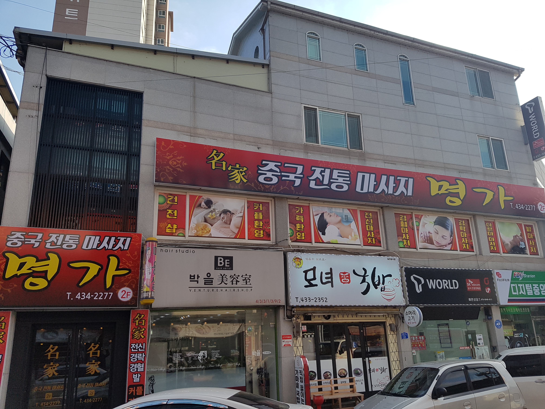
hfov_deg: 67.3
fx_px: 409
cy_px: 204
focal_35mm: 26
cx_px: 272
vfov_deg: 53.1
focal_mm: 4.2
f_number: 1.7
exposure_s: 1/1556
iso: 50
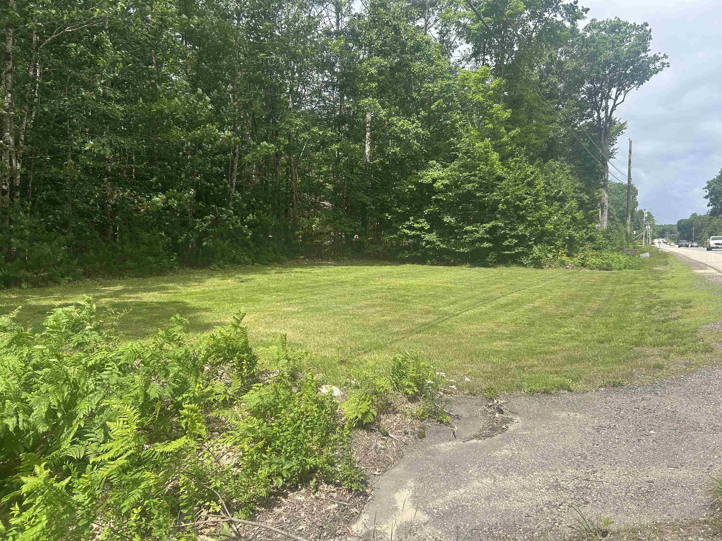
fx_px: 542
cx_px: 361
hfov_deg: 67.3
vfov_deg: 53.1
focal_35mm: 26
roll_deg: +0.7
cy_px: 270
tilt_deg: -1.9
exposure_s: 1/2632
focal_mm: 5.7
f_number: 1.5
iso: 50
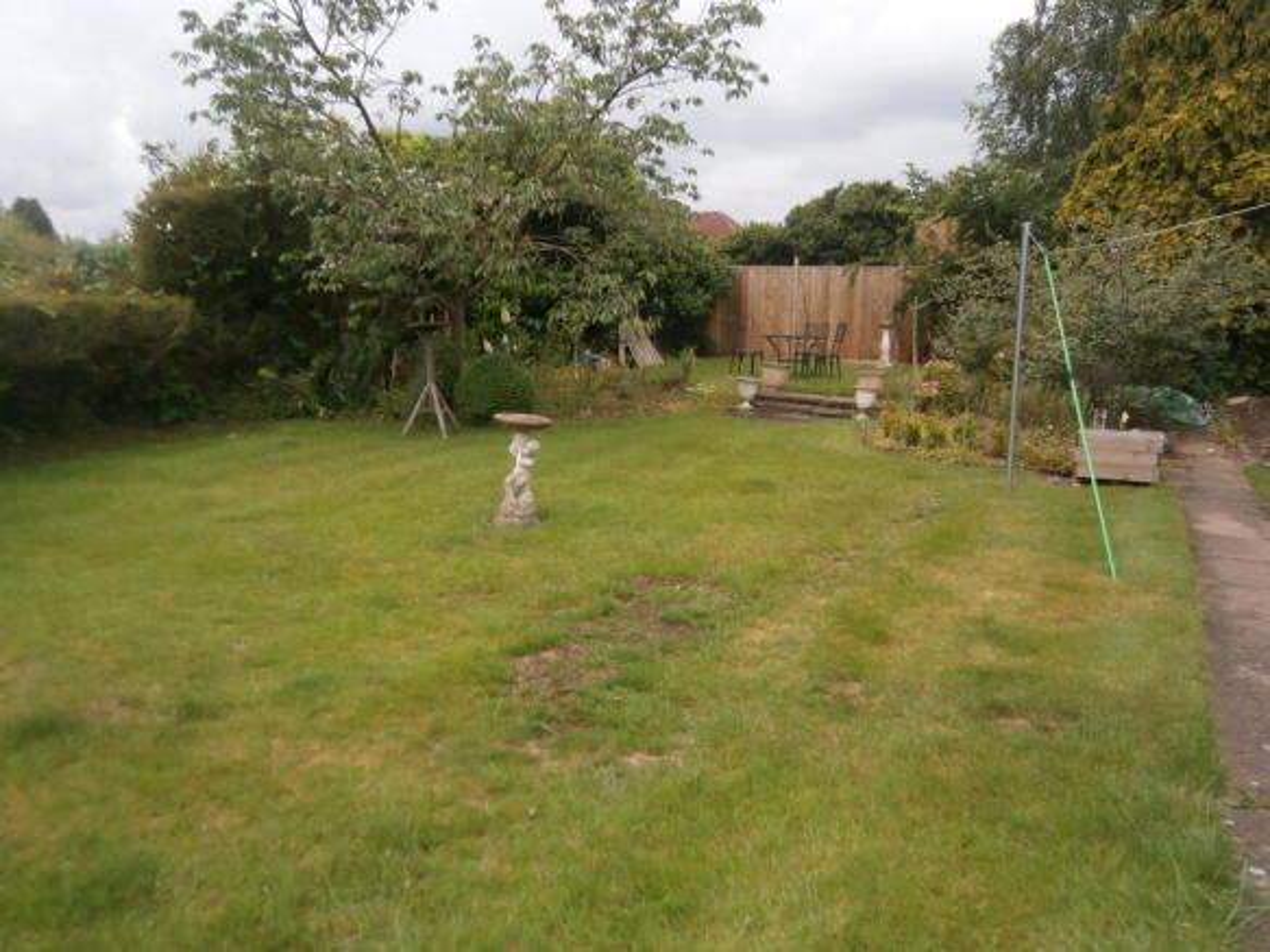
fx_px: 954
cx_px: 635
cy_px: 476
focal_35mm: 26
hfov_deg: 67.3
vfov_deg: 53.0
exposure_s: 1/640
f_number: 2.8
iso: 80
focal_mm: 4.7
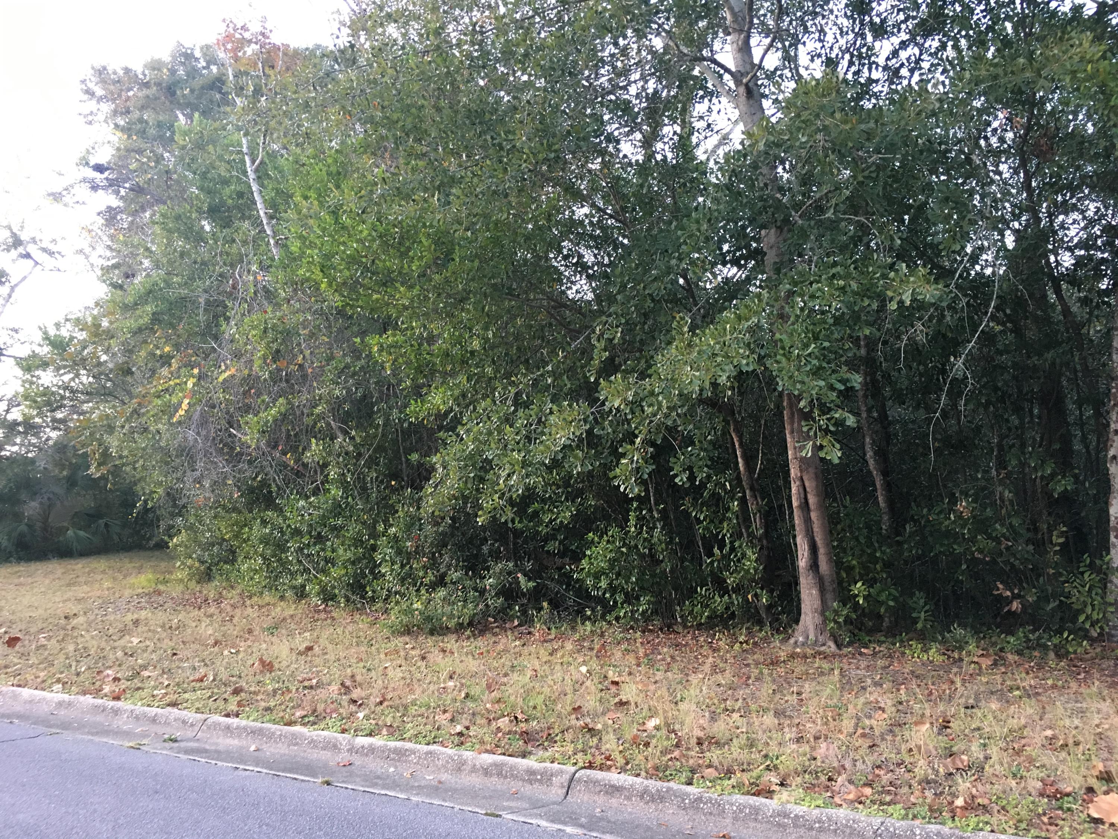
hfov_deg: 61.7
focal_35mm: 29
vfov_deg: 48.2
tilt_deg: +5.6
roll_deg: +4.7
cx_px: 559
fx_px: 937
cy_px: 420
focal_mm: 4.15
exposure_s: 1/30
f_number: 2.2
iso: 125
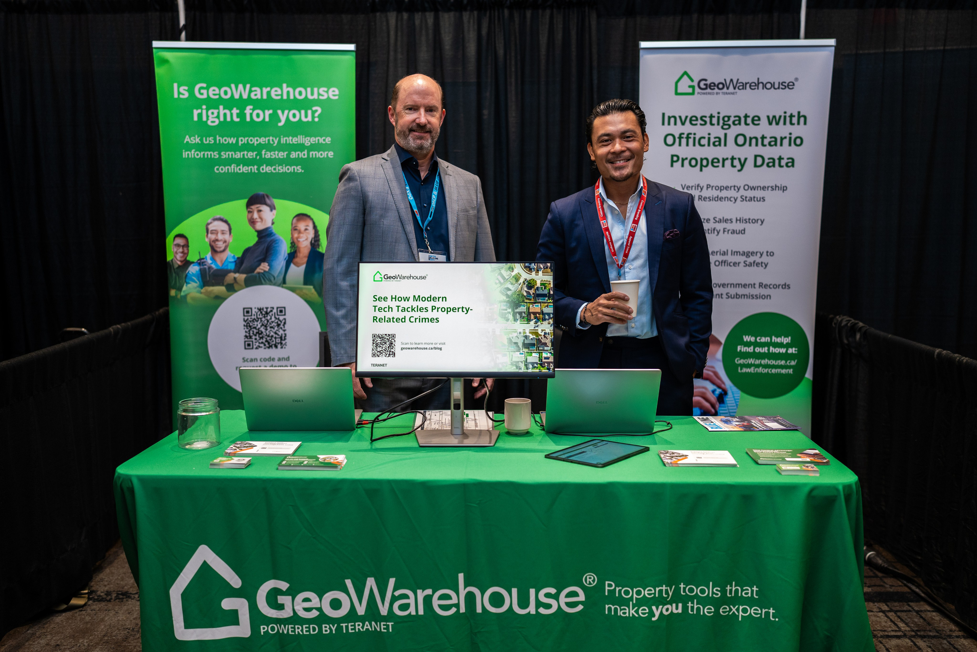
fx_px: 973
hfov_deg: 53.3
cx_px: 479
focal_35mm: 36
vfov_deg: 37.0
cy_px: 329
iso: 1000
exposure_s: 1/200
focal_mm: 35
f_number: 1.8
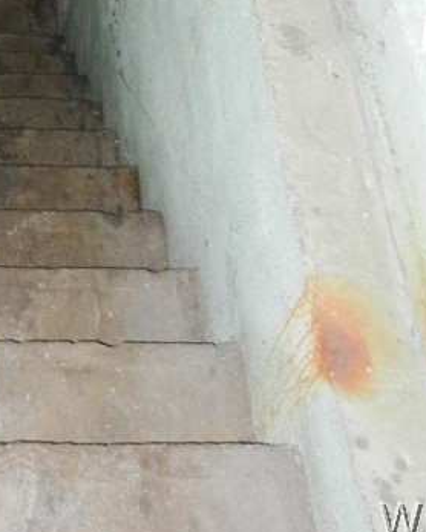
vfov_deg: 22.4
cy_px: -232
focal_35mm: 72
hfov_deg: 20.6
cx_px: 5
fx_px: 1134
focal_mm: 4.5
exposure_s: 1/30
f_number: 3.5
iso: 500
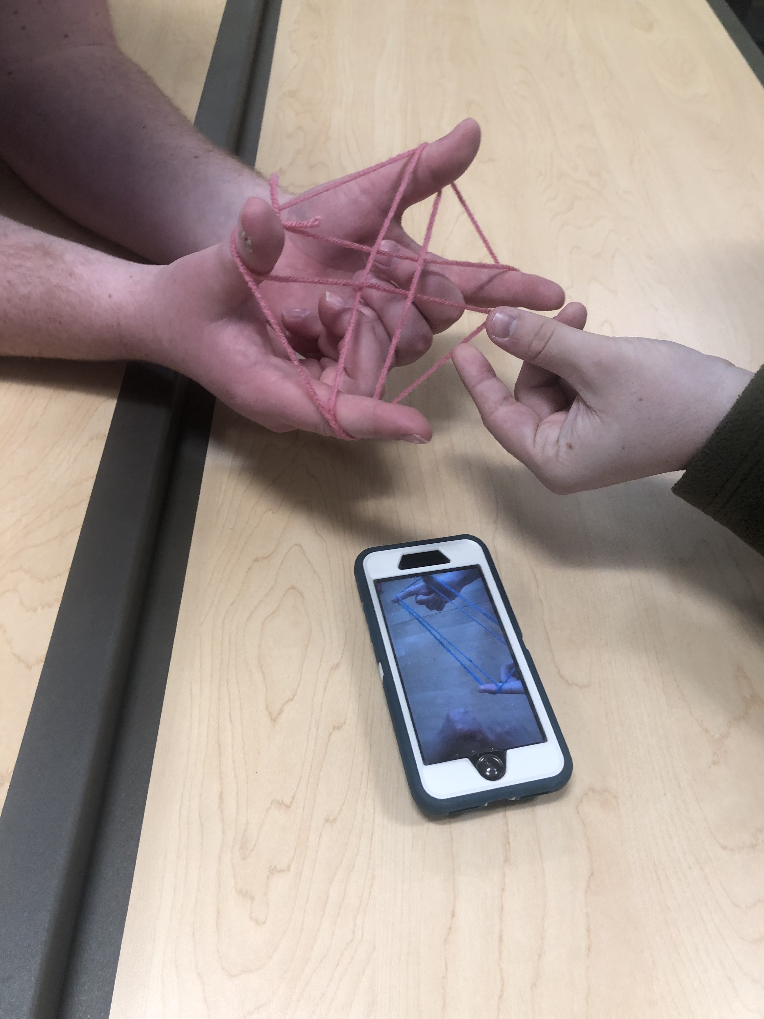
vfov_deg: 63.4
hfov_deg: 49.7
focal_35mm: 28
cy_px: 510
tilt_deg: -48.6
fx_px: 824
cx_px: 382
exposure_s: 1/30
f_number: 1.8
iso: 40
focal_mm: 3.99
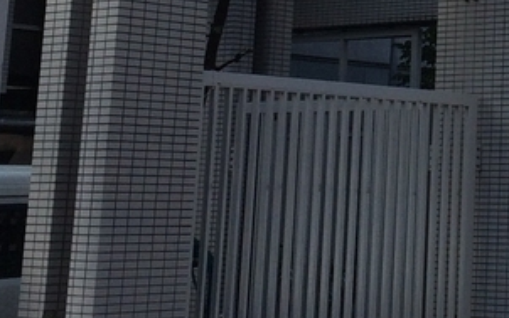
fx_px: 1693
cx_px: 637
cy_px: -165
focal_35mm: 122
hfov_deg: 16.3
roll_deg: +1.0
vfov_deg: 10.4
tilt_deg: +12.0
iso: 32
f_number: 2.2
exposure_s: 1/1466
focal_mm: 4.15
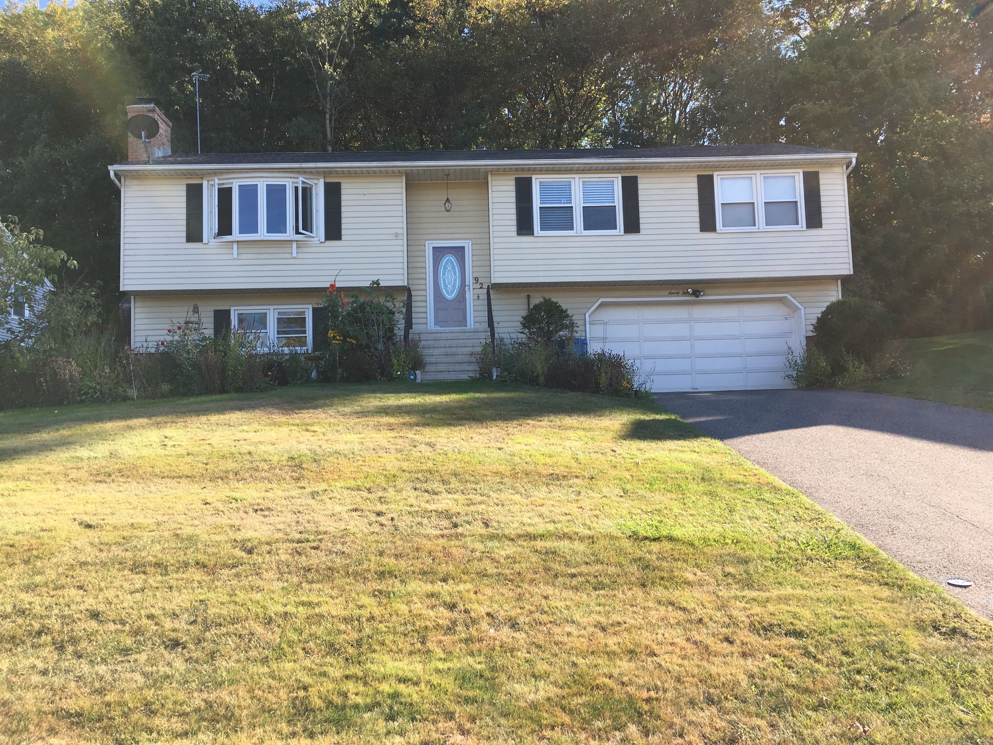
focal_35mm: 29
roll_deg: +3.0
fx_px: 832
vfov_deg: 48.2
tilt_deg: +5.8
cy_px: 372
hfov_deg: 61.7
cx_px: 496
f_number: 2.2
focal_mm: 4.15
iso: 25
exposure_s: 1/425
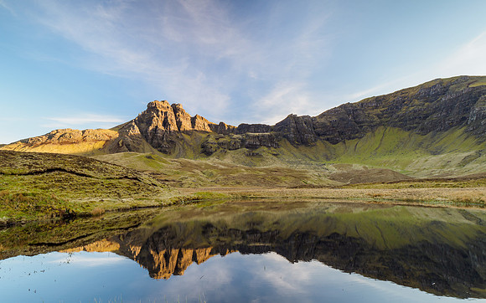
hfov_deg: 92.3
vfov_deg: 65.1
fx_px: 233
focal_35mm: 18
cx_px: 233
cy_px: 189
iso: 200
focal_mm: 8
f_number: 7.1
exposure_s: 1/8
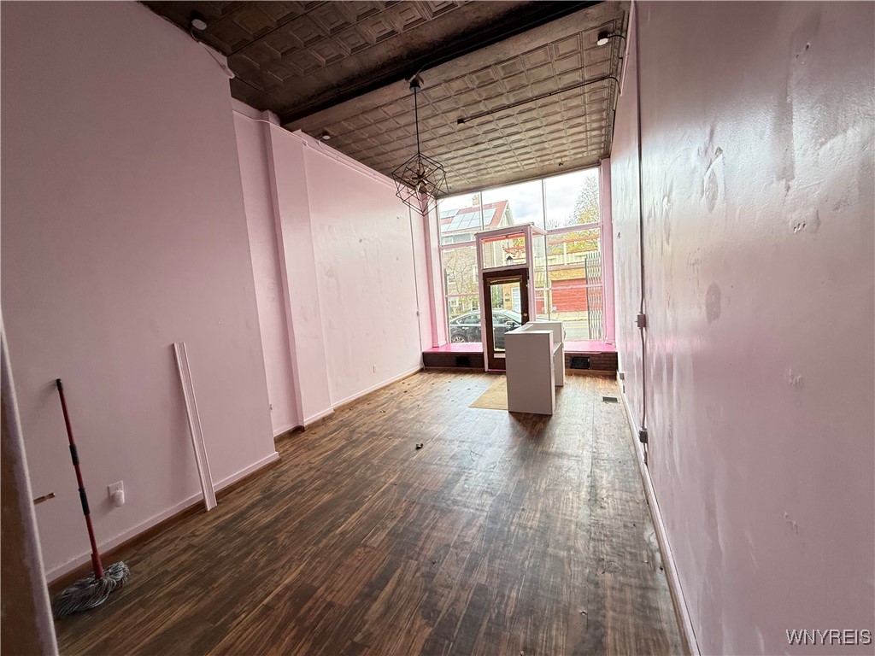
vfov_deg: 85.7
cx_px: 438
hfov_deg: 102.1
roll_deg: +5.2
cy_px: 328
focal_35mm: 14
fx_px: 354
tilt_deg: -4.3
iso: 250
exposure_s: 1/99
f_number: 2.2
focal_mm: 2.22
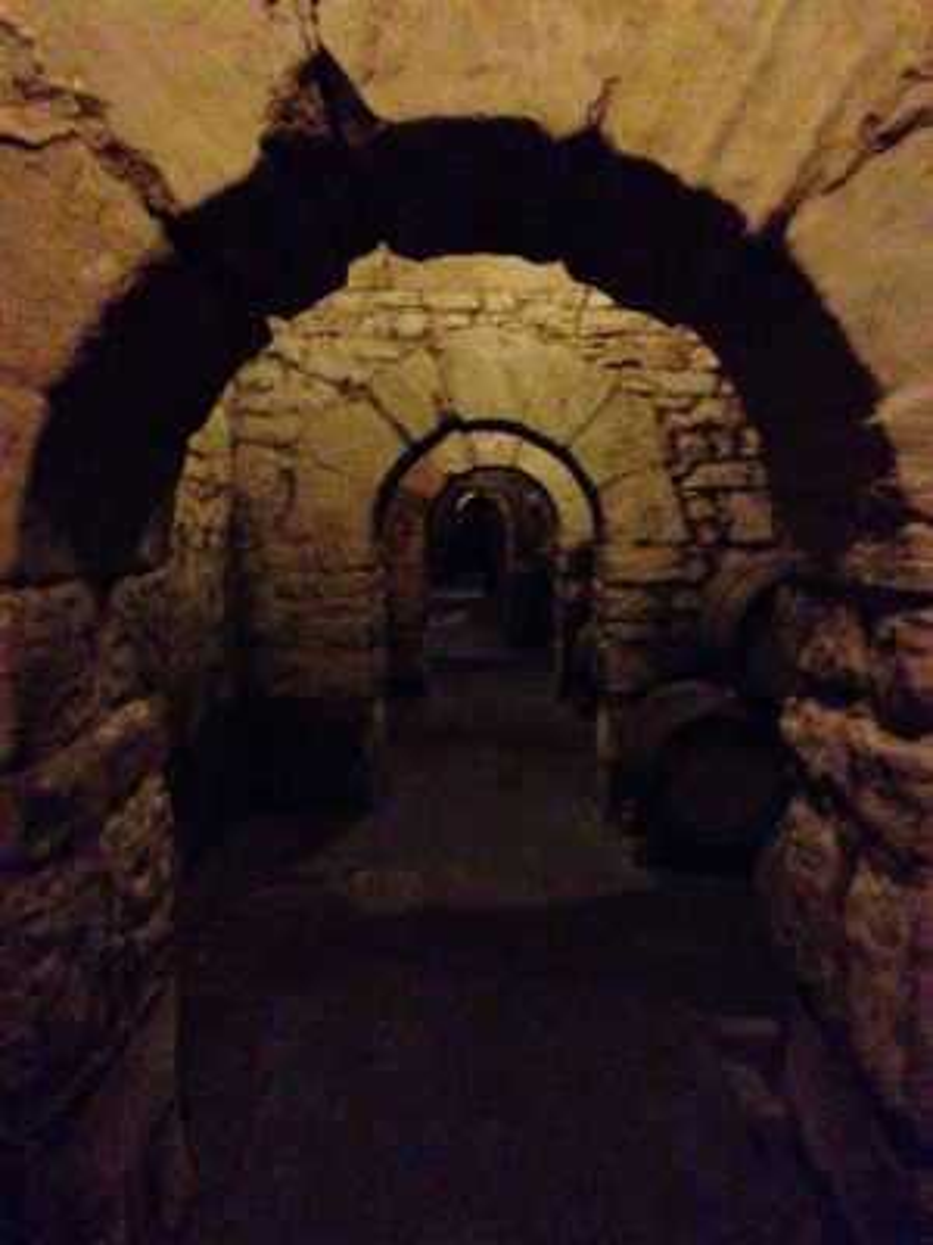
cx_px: 466
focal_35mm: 66
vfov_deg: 29.4
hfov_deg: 22.3
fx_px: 2372
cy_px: 622
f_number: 2.4
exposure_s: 1/15
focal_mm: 4.12
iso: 3200
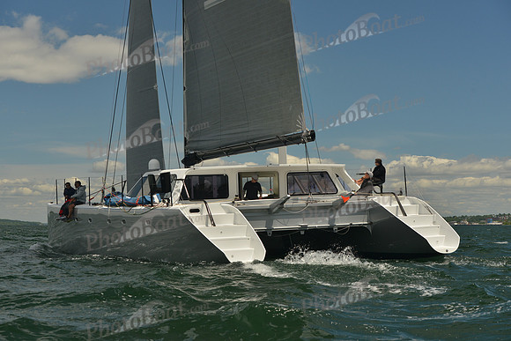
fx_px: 1448
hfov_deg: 20.0
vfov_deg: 13.4
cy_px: 170
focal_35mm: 102
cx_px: 256
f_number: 7.1
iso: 400
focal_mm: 102
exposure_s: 1/1000
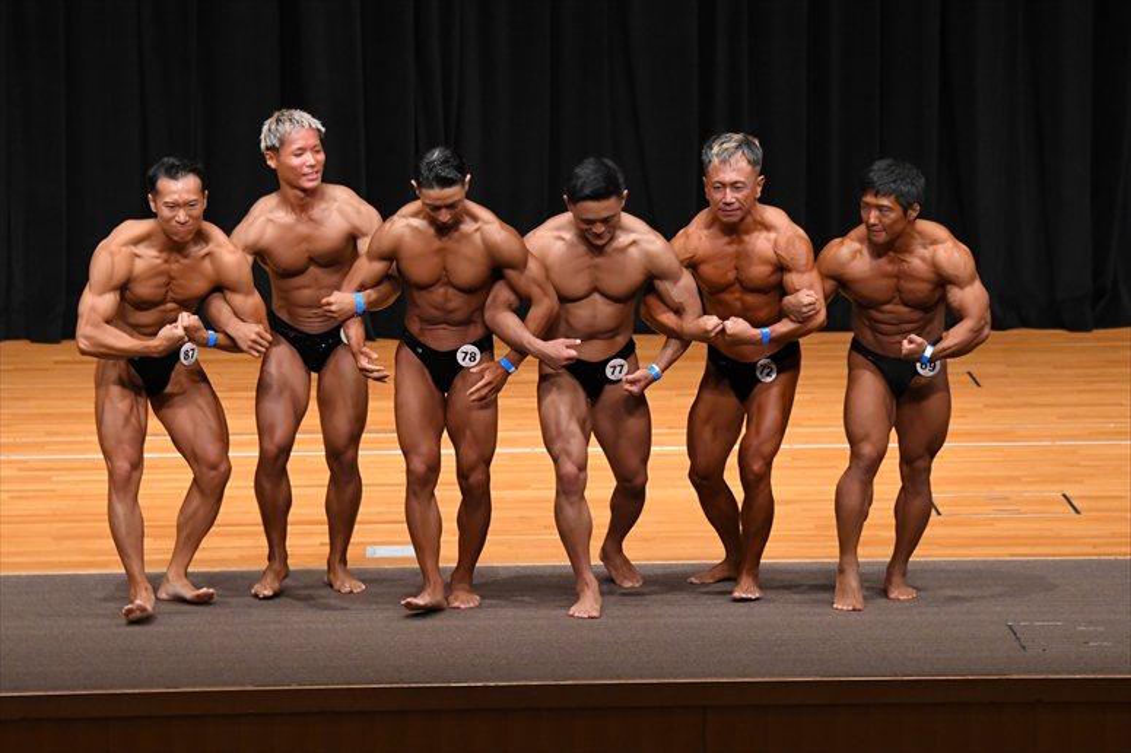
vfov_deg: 7.3
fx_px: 5872
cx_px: 566
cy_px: 376
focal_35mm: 187
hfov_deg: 11.0
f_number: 5.6
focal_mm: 125
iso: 4000
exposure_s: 1/400
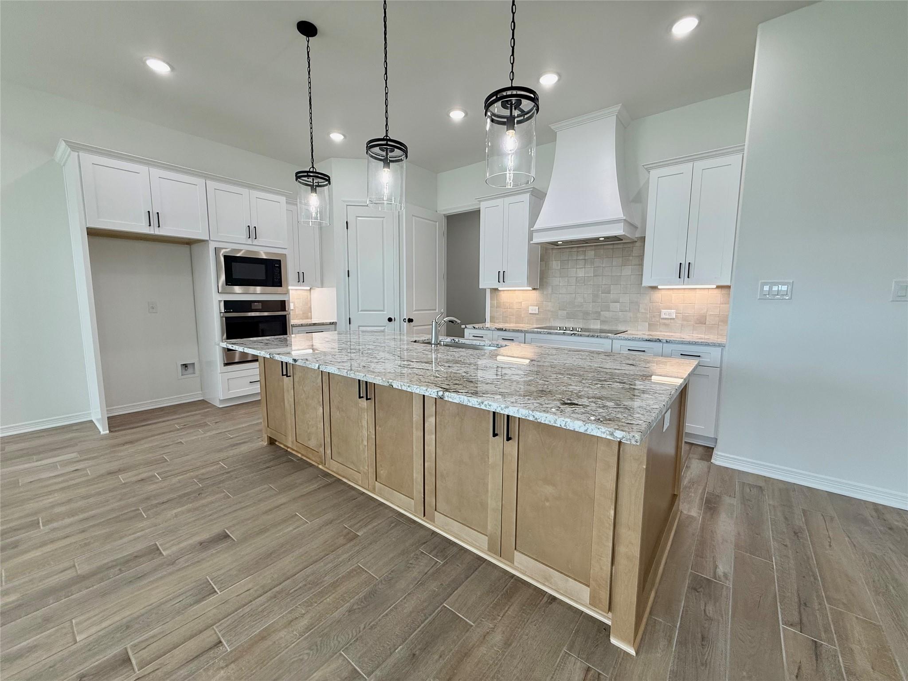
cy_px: 340
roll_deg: -0.2
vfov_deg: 85.7
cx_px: 454
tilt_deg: -6.0
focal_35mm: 14
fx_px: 367
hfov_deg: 102.1
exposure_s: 1/120
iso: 100
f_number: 2.2
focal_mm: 2.22
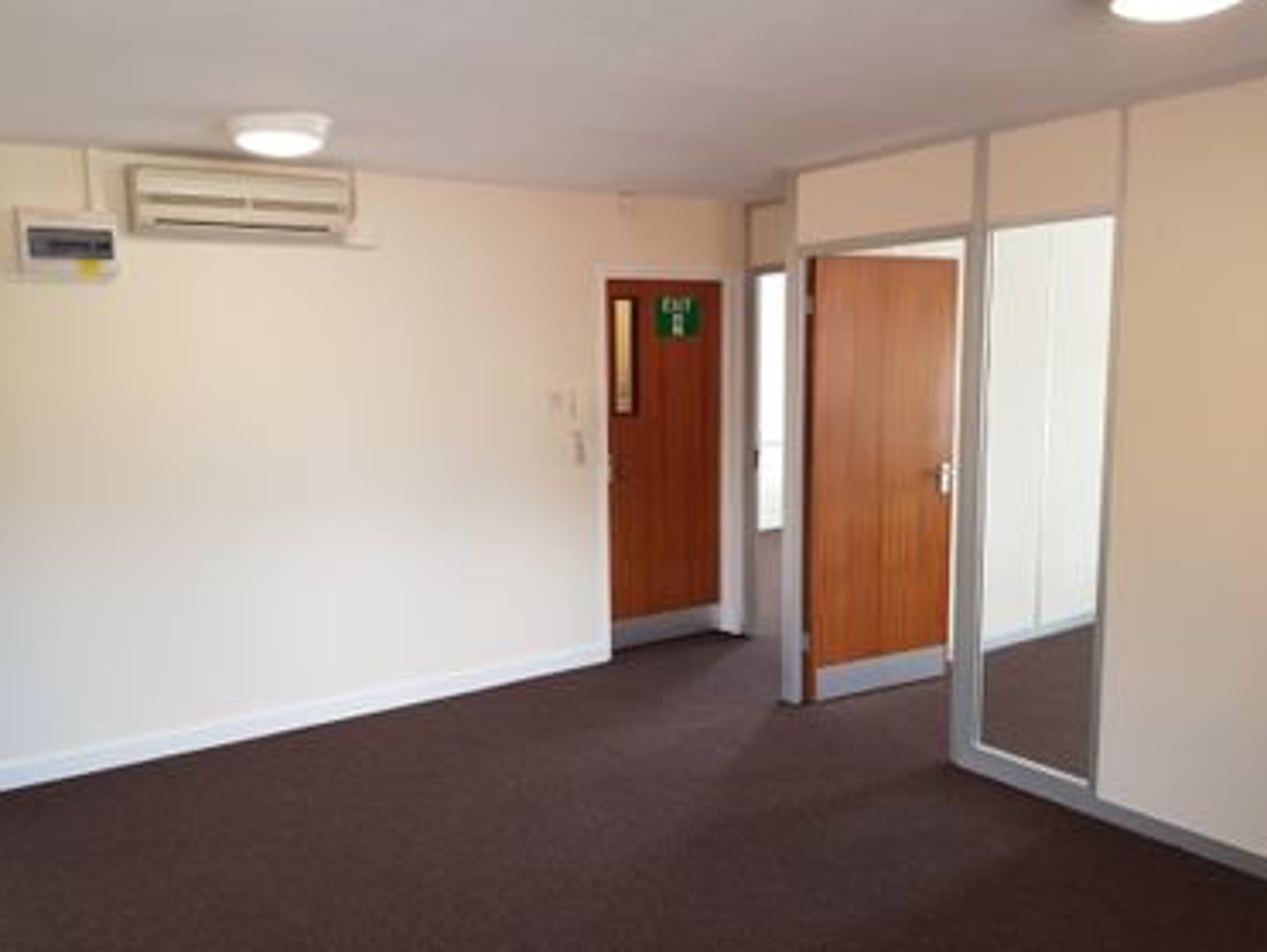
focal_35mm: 28
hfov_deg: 63.4
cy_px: 498
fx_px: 1026
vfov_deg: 49.8
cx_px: 608
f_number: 1.7
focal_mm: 4.2
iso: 50
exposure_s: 1/50
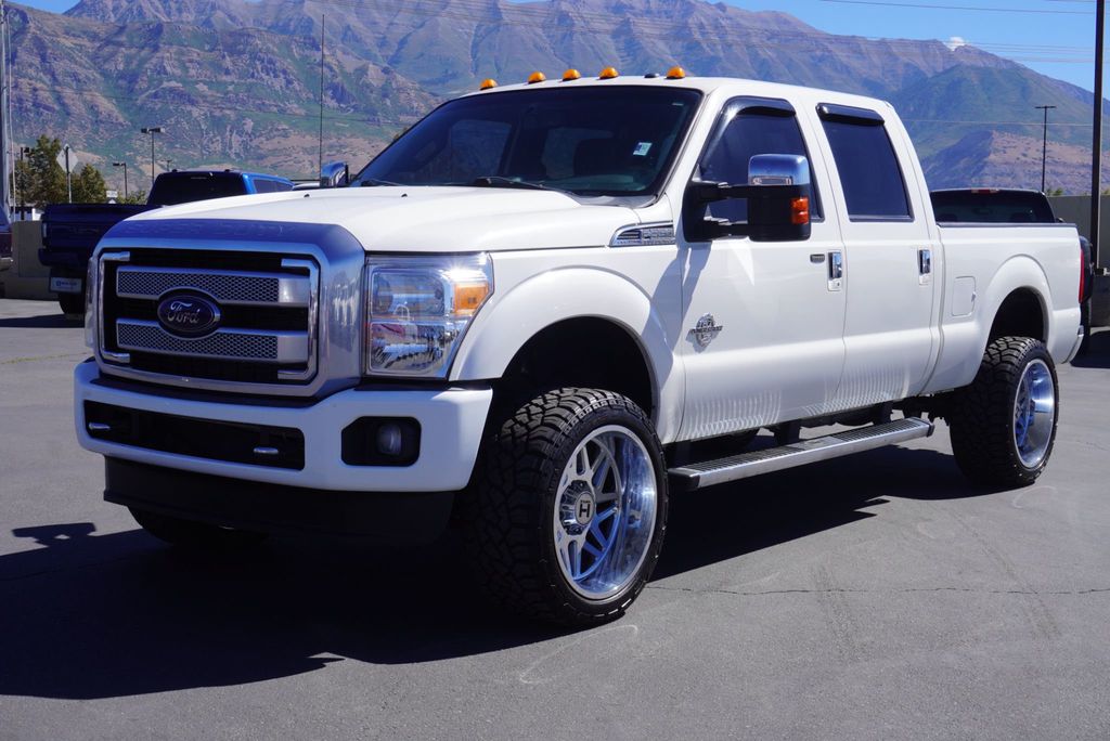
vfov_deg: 28.1
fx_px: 1481
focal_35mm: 48
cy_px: 370
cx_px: 555
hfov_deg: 41.1
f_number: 11
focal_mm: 32
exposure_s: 1/160
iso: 100
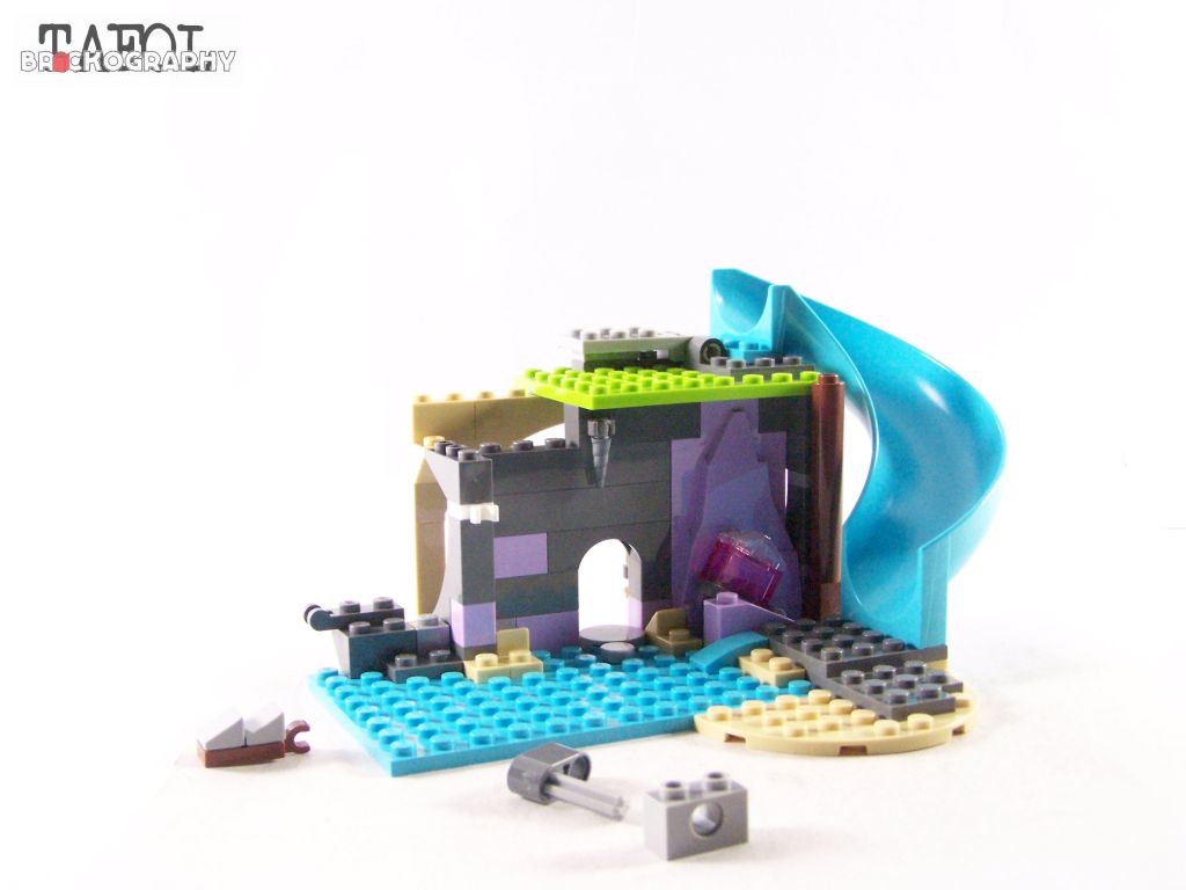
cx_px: 593
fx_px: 1645
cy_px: 445
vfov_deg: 30.3
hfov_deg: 39.7
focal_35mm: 48
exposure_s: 1/60
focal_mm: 8
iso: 400
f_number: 3.2
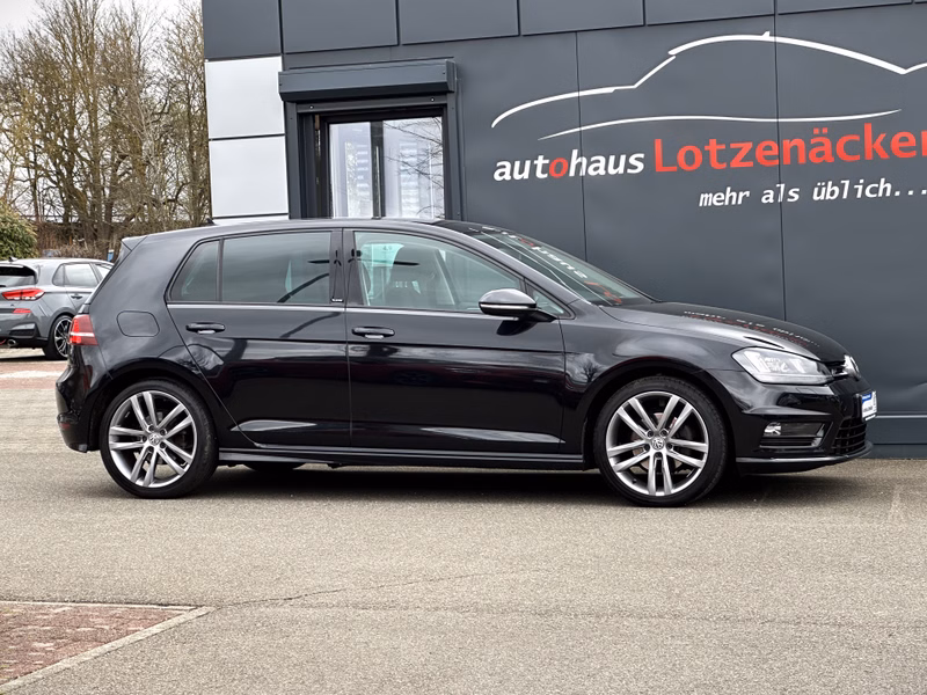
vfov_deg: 19.1
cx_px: 464
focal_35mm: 77
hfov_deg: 25.3
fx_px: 2062
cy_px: 348
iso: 50
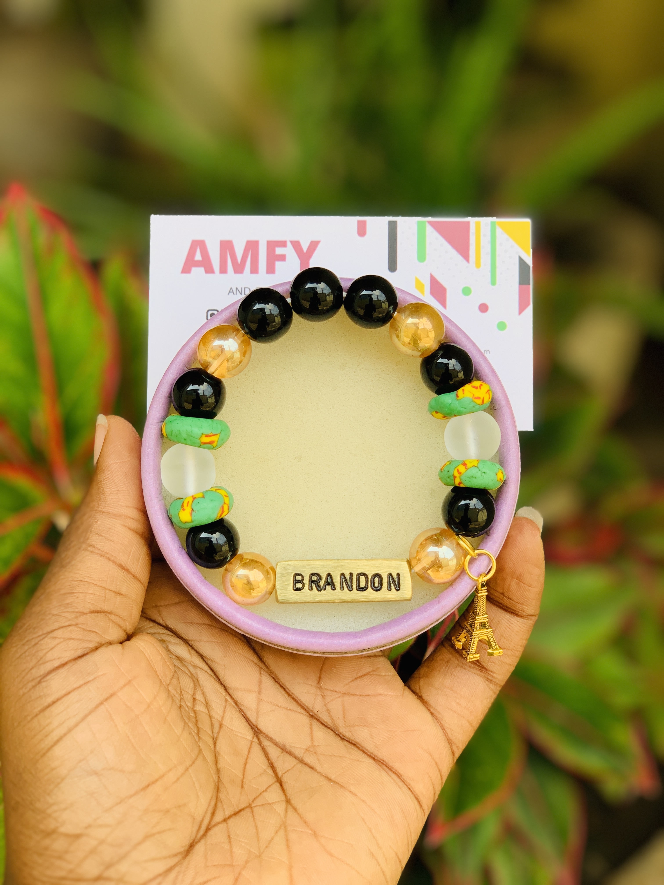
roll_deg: -1.1
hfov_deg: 28.0
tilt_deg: -23.8
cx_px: 332
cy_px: 442
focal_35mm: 52
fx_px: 1330
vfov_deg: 36.8
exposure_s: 1/122
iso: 20
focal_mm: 6
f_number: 2.4
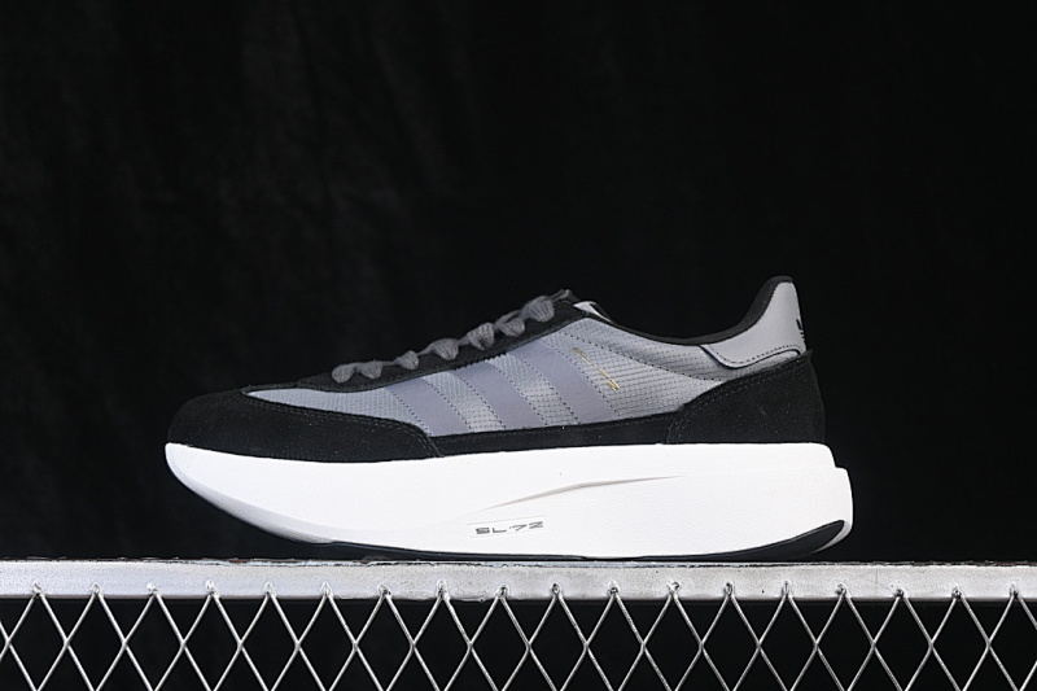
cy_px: 346
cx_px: 518
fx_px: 2160
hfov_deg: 27.0
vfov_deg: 18.2
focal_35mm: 75
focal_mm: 50
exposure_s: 1/60
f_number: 6.3
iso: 160
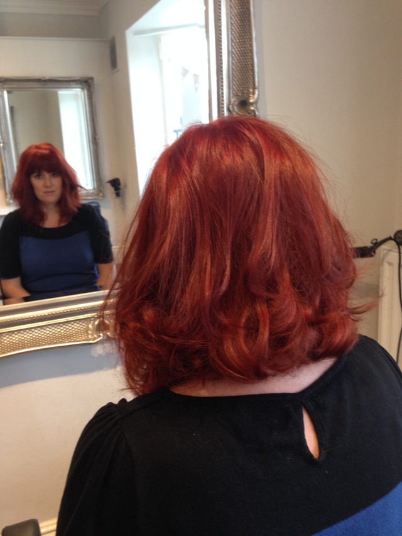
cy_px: 268
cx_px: 201
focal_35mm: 33
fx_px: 511
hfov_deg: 43.0
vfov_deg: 55.3
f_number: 2.4
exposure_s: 1/20
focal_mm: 4.12
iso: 125
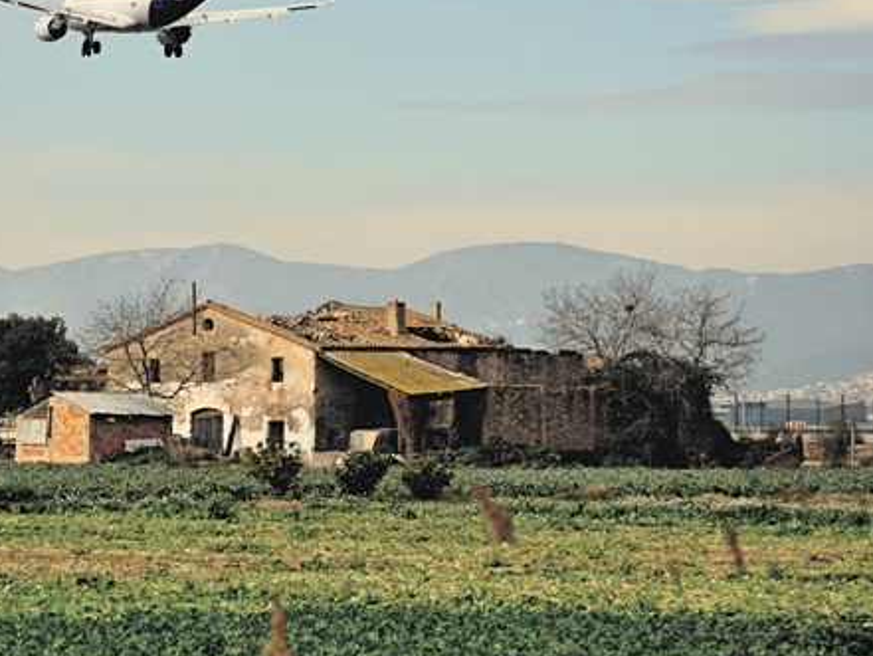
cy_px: 285
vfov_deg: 7.7
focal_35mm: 194
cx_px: 354
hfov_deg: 10.2
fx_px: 4894
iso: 200
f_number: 6.3
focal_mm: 90
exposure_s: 1/640
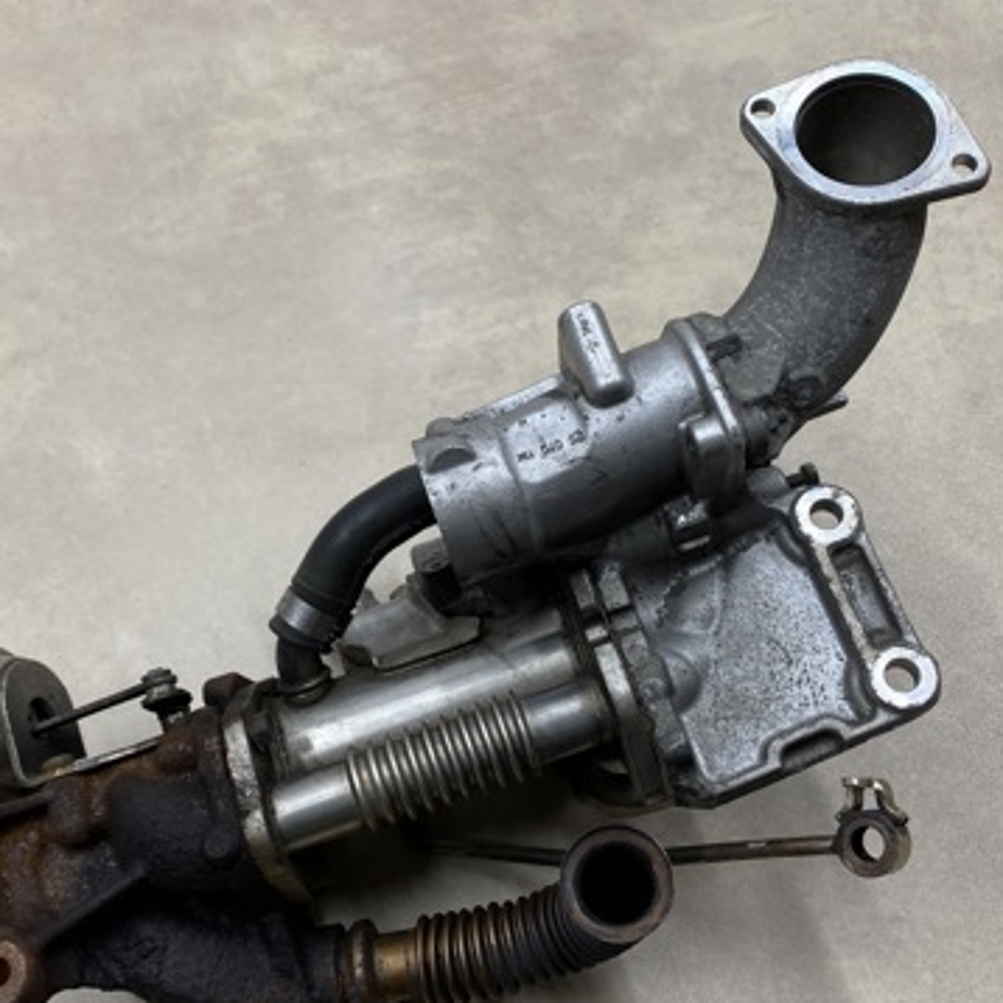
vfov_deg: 40.9
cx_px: 493
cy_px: 517
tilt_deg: -61.9
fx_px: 1344
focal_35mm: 41
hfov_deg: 40.9
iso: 32
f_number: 1.8
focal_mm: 4.25
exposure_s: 1/179
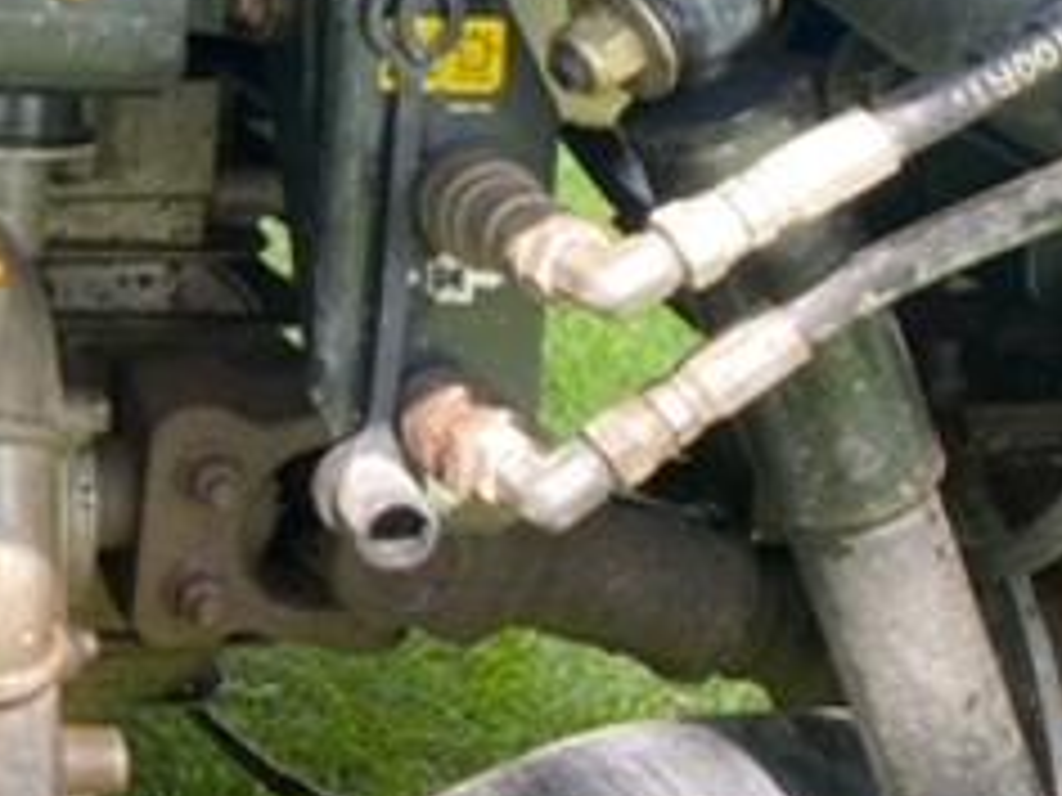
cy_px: -18
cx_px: -292
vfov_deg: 16.4
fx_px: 2700
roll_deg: -0.9
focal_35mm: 88
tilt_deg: -12.7
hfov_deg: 20.5
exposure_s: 1/121
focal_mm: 4.25
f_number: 1.8
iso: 80
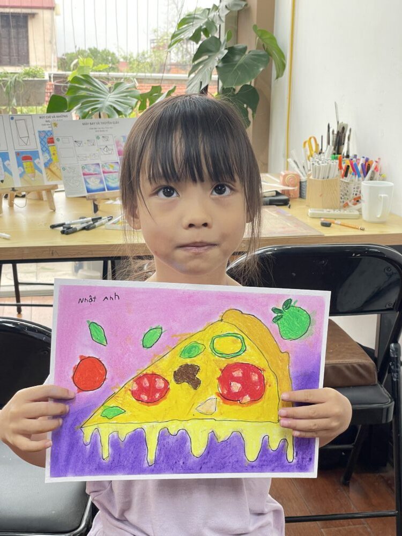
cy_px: 268
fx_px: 805
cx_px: 201
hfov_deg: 28.0
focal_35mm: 52
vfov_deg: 36.8
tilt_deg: -14.1
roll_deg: -1.3
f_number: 2
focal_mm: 6
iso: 80
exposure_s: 1/100
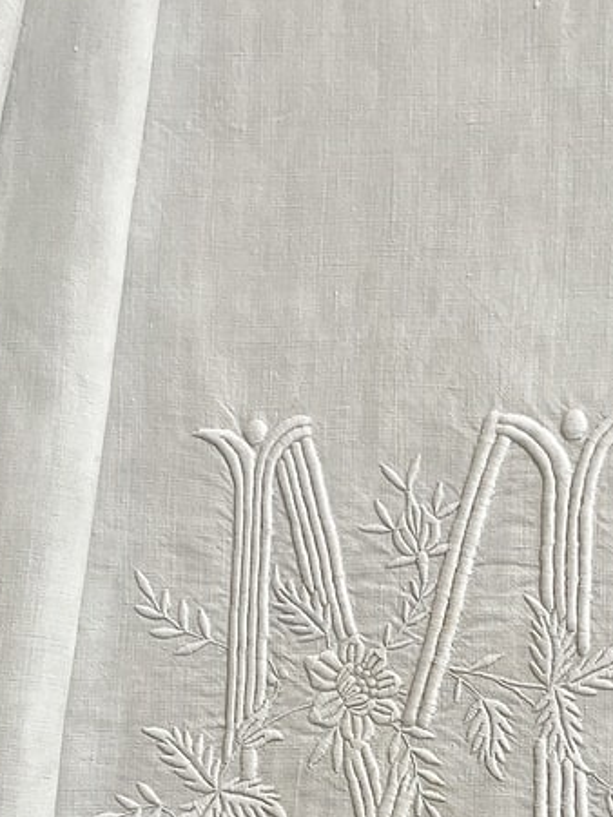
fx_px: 1394
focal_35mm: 59
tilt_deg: -81.5
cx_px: 640
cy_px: 748
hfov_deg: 23.6
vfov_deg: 31.1
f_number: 1.6
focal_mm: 4.2
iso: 100
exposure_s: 1/100
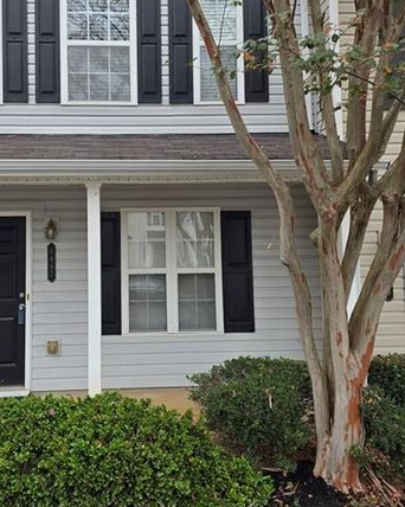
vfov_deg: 51.4
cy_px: 222
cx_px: 142
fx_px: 525
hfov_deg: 41.8
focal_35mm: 35
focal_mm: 6.25
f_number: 1.7
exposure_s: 1/1332
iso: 80
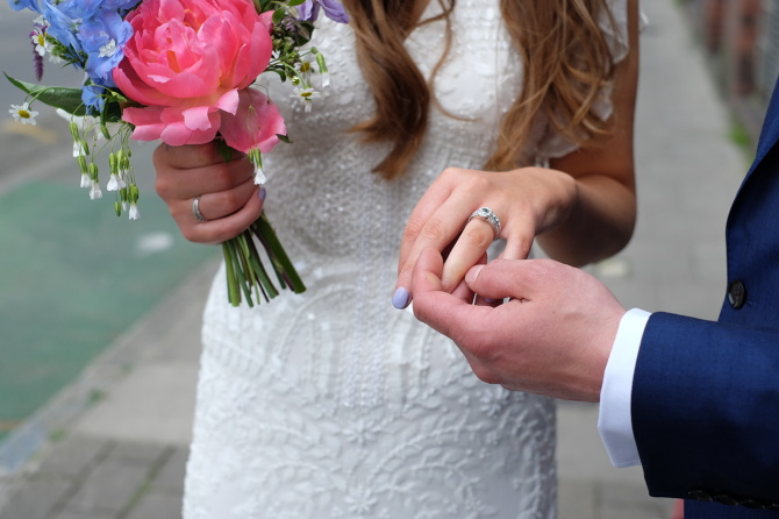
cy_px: 260
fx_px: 1146
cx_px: 390
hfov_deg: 37.5
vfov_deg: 25.5
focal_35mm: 53
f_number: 3.6
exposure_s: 1/2000
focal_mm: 35
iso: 500
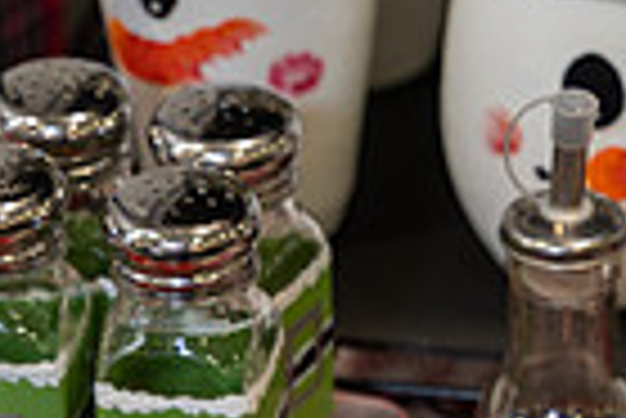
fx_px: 3551
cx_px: 660
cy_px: 378
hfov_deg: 10.0
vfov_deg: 6.7
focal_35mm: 204
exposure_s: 1/60
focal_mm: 63
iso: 560
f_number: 4
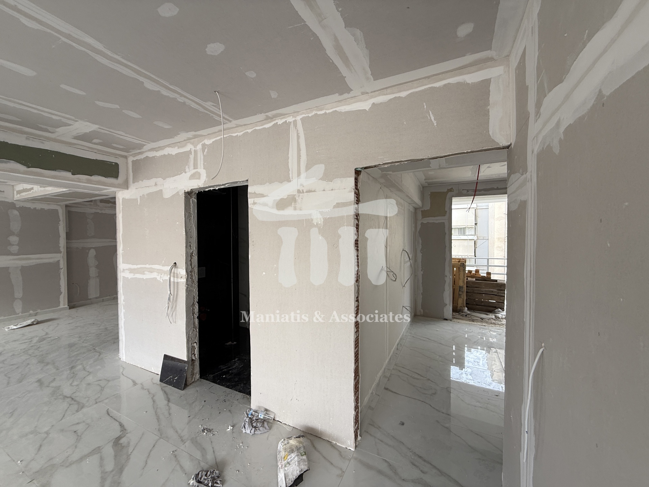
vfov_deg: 85.7
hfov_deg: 102.1
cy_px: 244
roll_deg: -0.5
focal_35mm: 14
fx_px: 262
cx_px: 324
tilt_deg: +0.3
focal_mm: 2.22
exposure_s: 1/99
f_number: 2.2
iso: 64
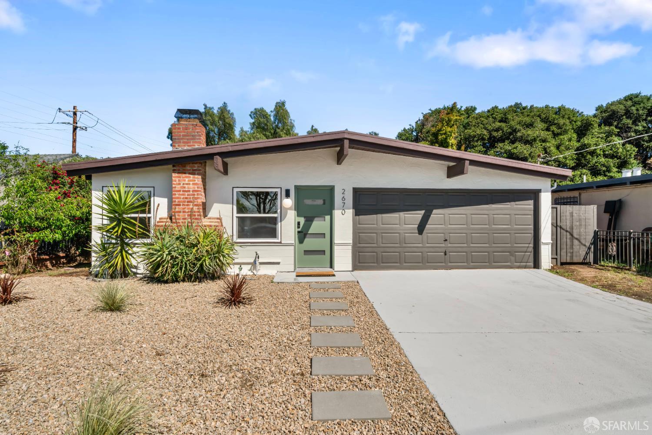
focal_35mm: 19
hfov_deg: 86.9
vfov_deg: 64.6
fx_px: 344
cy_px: 218
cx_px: 326
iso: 320
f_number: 16
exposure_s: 1/200
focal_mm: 19
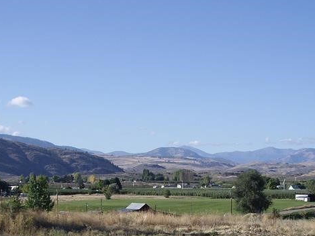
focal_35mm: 83
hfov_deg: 23.5
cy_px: 239
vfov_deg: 17.4
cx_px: 201
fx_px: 755
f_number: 5.6
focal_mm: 7.9
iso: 50
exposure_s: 1/250
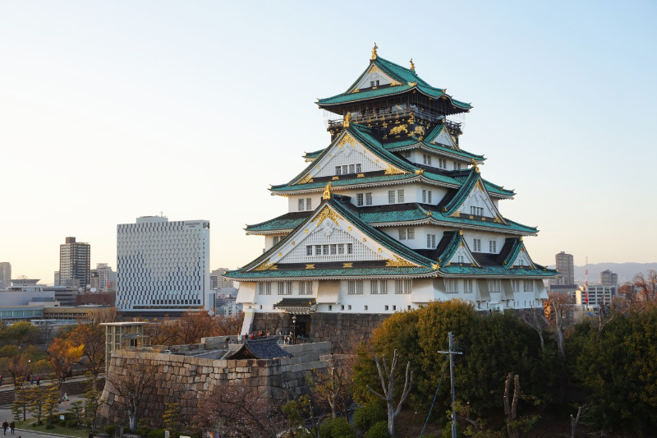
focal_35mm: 44
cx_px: 328
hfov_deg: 45.0
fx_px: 794
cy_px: 219
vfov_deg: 30.8
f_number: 6.3
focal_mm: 29
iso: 100
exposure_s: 1/60
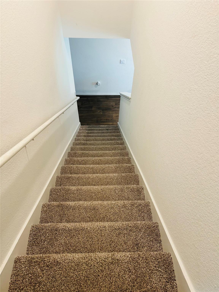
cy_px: 146
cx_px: 110
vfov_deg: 67.3
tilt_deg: -53.9
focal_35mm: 26
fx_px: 219
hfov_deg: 53.1
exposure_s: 1/60
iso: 250
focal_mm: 5.96
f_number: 1.6
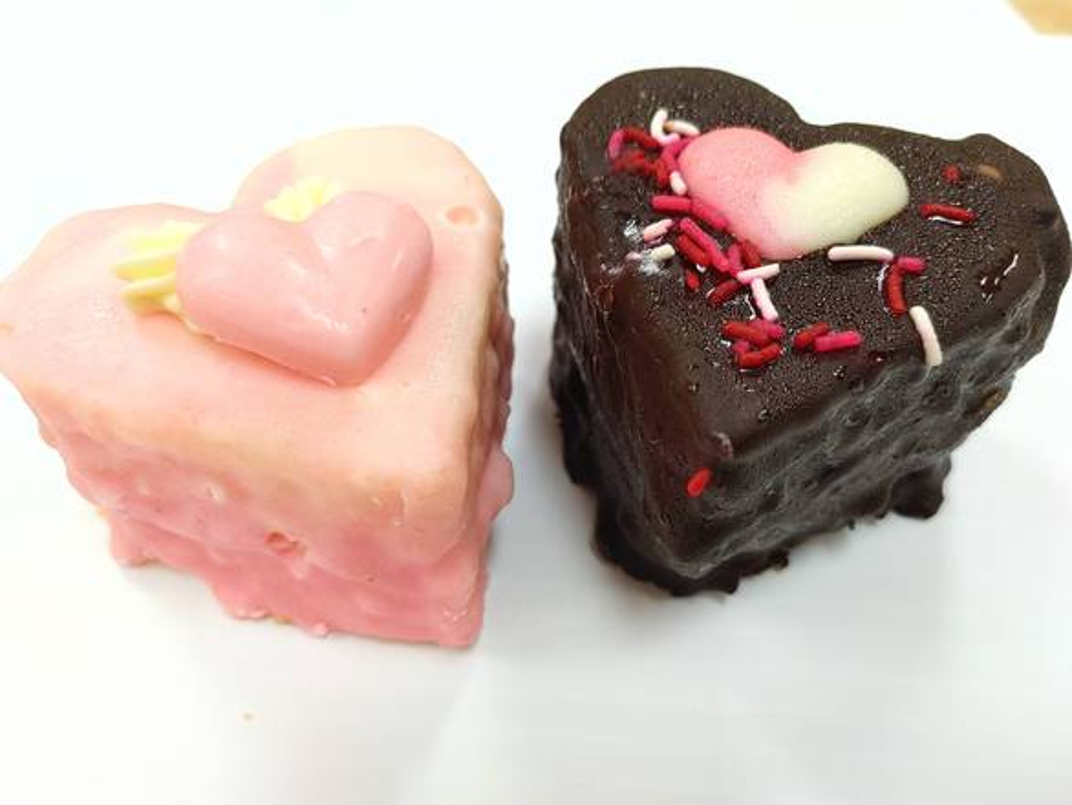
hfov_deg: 67.3
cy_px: 402
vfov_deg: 53.1
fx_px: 806
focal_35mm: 26
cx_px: 536
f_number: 1.8
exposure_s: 1/120
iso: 350
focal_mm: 4.81
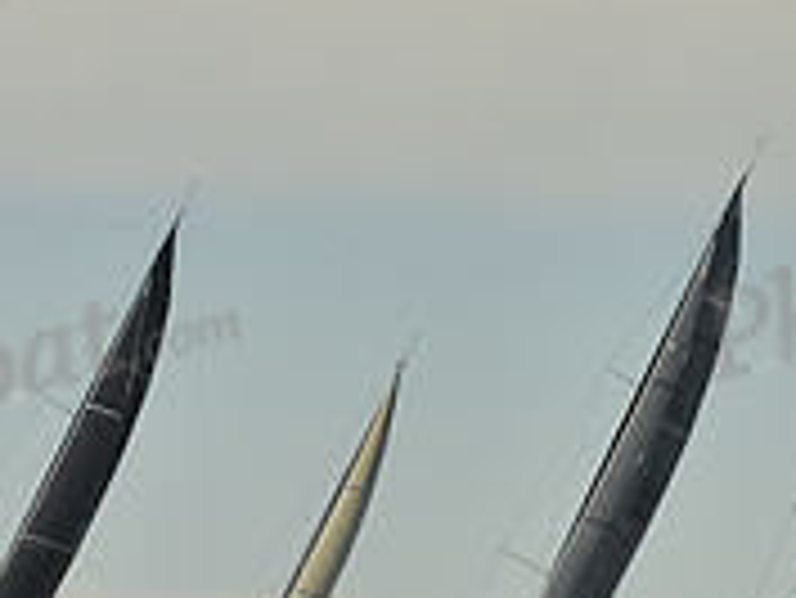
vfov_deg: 3.2
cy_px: 560
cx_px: 477
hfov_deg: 4.2
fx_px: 10861
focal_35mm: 472
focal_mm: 150
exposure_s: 1/1600
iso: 280
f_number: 9
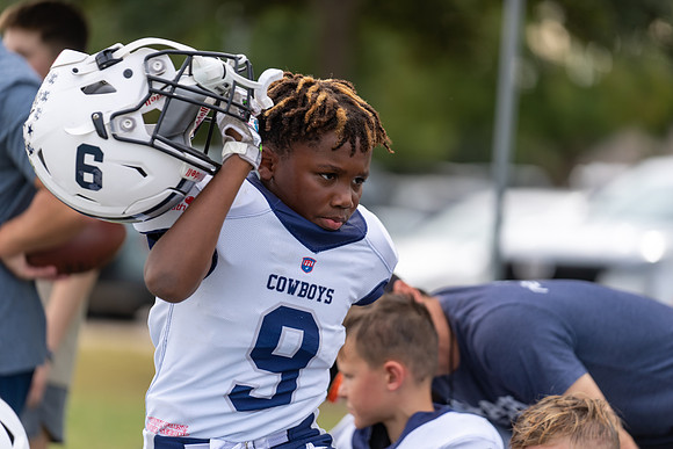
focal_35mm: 186
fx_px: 3478
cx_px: 336
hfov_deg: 11.1
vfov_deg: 7.4
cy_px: 224
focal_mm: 186
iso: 100
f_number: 2.8
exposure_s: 1/500
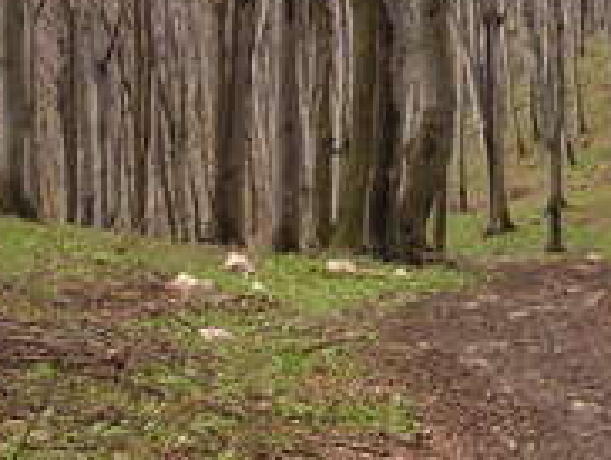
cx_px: 702
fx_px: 3287
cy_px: 3
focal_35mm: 186
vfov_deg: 8.0
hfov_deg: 10.5
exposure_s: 1/175
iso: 100
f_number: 3.2
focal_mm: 8
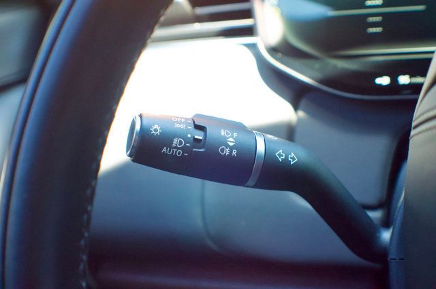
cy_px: 144
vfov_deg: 18.1
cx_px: 218
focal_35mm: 75
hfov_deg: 27.0
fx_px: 907
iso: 2000
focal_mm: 50
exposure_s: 1/100
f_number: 5
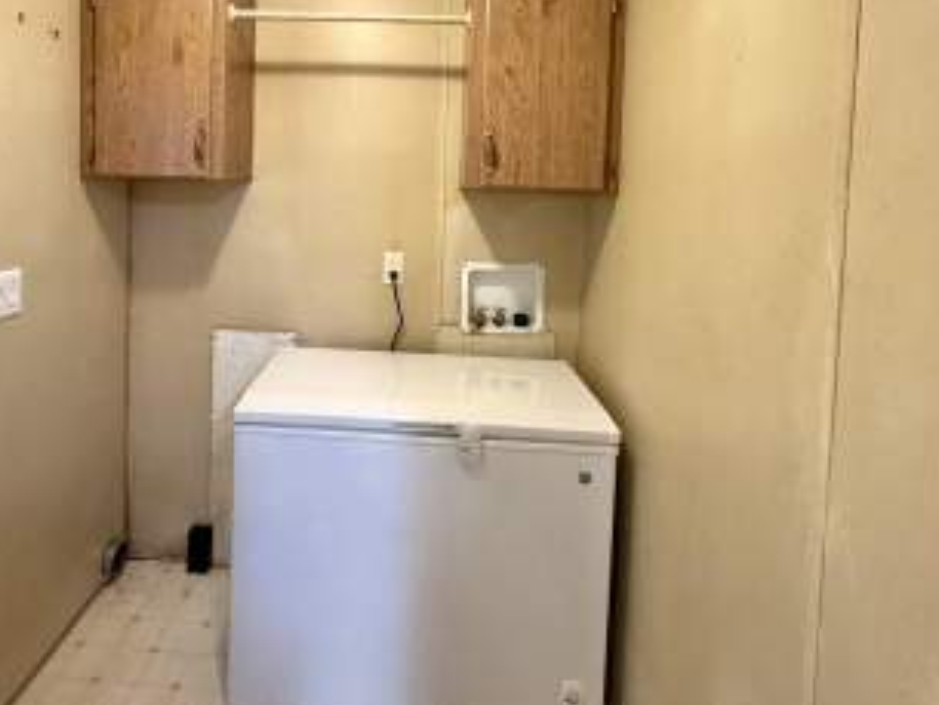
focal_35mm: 22
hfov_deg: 75.6
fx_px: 597
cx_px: 382
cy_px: 197
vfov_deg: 58.7
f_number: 2.2
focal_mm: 2.22
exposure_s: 1/60
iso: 400
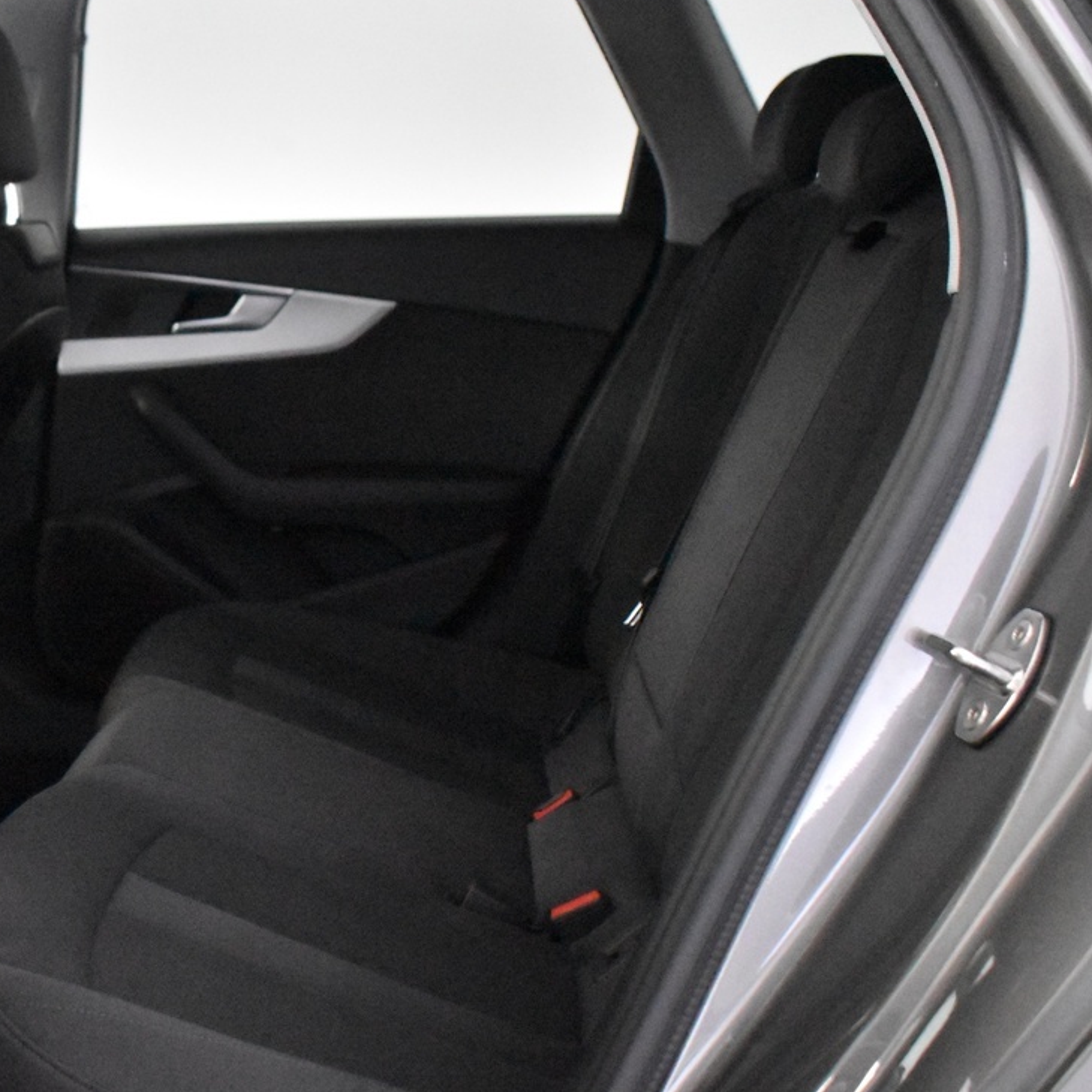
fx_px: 1820
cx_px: 124
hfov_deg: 31.9
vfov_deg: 33.4
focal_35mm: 51
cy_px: 523
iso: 11400
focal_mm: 18
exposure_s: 1/60
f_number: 3.5
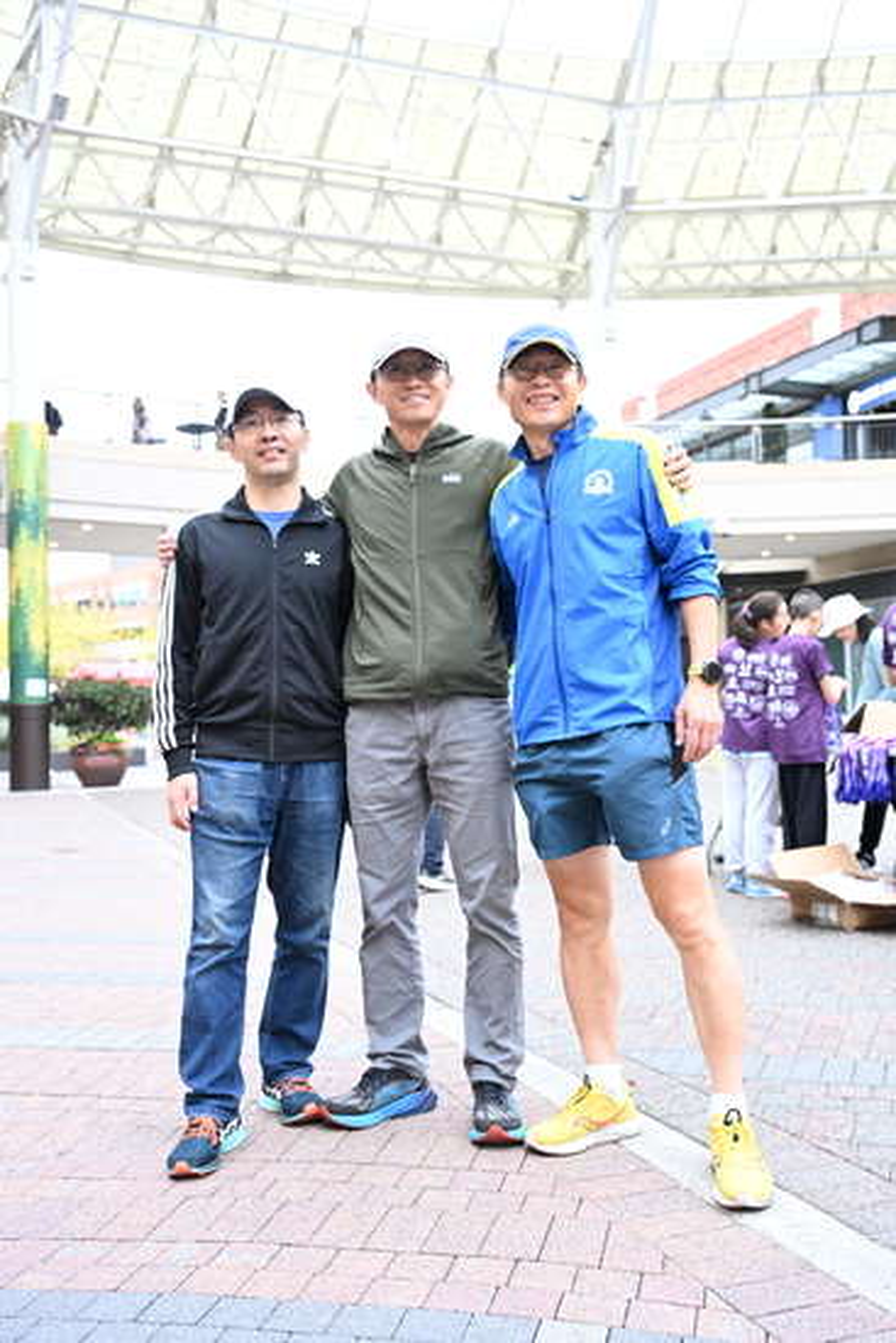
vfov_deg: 59.5
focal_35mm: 32
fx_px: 1175
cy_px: 672
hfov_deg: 41.7
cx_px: 448
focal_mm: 31.5
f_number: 4
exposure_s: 1/200
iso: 1600
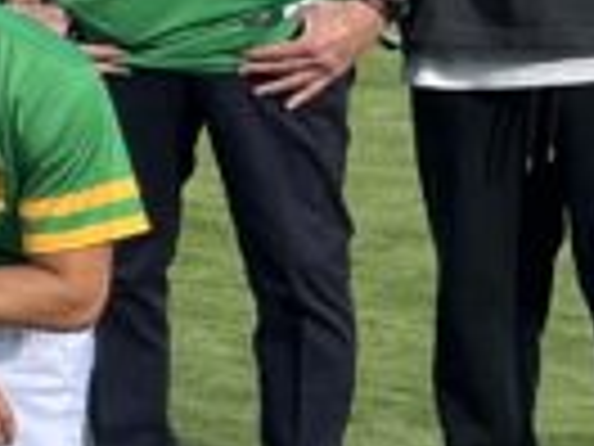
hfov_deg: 7.4
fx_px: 3466
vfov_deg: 7.4
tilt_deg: -11.2
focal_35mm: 202
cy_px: 270
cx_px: -1670
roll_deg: +0.7
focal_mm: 5.7
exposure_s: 1/1124
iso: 50
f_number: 1.5
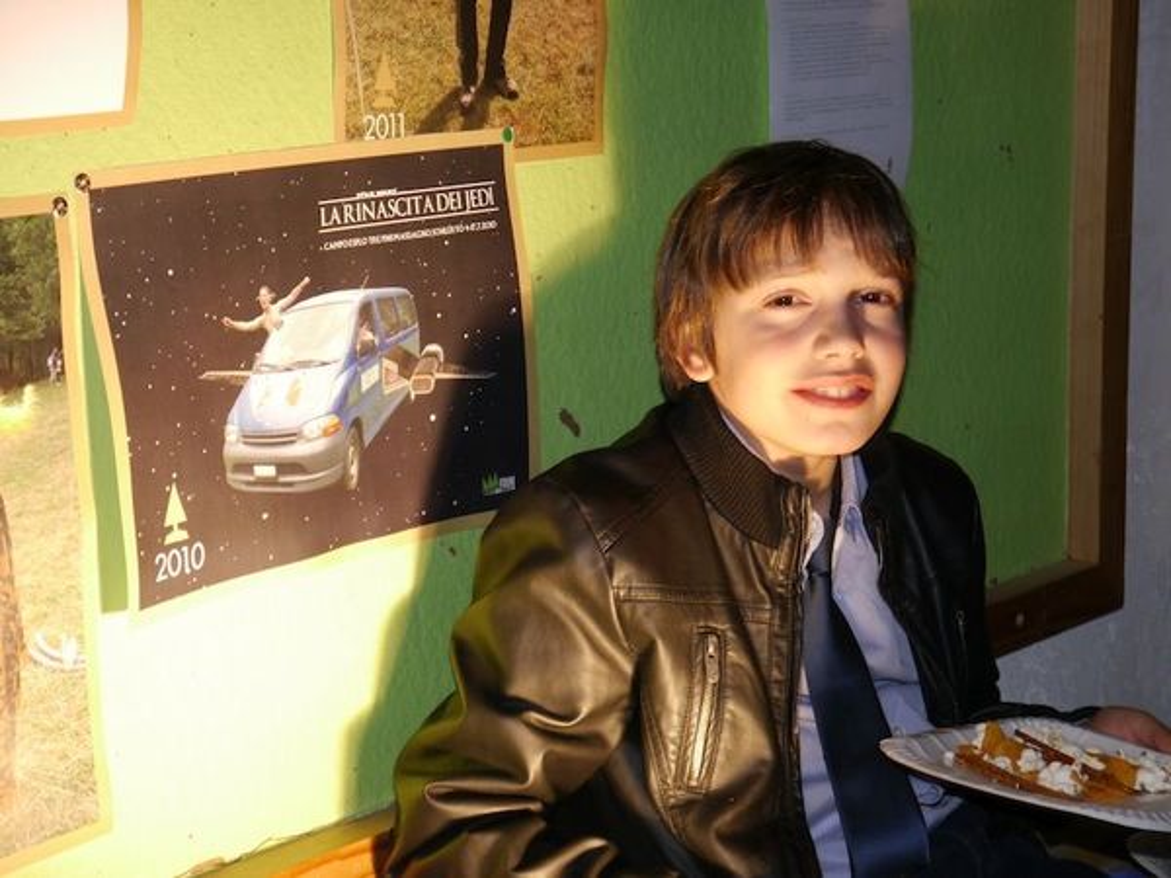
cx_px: 586
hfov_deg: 25.0
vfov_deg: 18.9
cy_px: 439
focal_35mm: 78
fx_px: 2639
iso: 640
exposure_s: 1/125
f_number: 5.5
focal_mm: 39
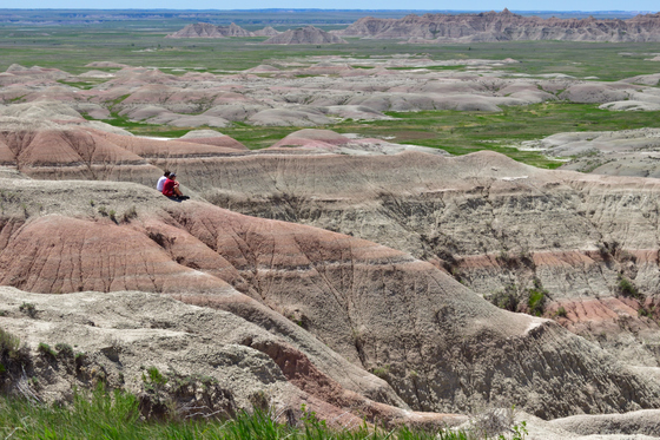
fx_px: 1512
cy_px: 220
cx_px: 330
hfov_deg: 24.6
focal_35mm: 82
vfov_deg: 16.5
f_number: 5.6
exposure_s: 1/4000
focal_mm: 55
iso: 640
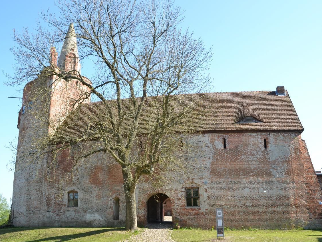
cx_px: 161
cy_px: 122
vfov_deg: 39.7
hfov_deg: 51.4
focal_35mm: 36
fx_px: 335
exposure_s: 1/60
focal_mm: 22
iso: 200
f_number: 14
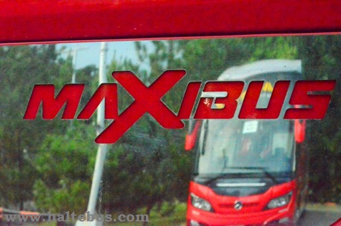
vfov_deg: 16.5
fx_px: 780
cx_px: 170
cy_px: 113
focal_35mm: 82
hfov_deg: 24.7
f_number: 18
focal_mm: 55
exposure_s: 1/3200
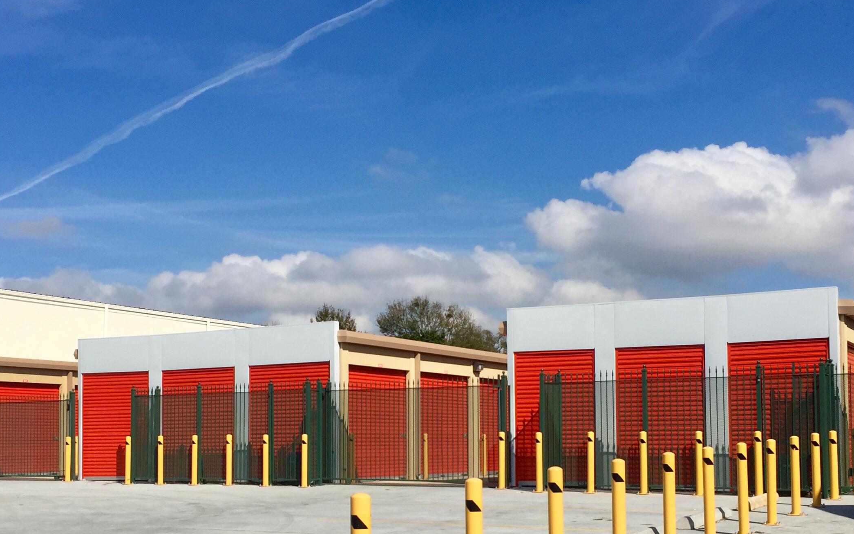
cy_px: 409
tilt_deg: +3.0
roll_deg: -1.8
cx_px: 415
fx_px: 1117
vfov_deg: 26.5
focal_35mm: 48
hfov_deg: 41.8
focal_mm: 4.15
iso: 32
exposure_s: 1/3968
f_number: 2.2
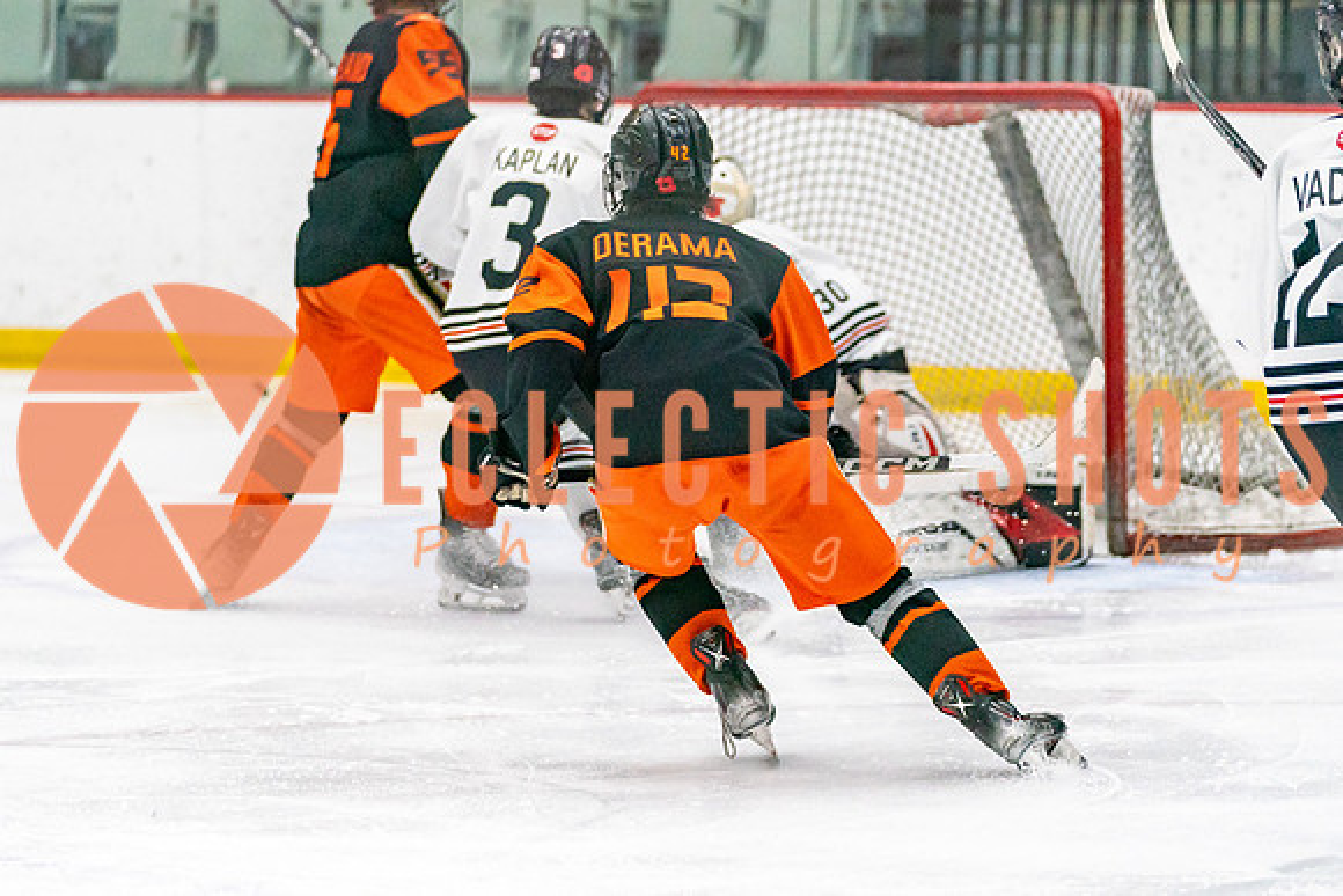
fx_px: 7512
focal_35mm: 201
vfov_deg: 6.8
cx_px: 646
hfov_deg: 10.2
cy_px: 485
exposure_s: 1/1250
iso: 3200
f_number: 2.8
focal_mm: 130
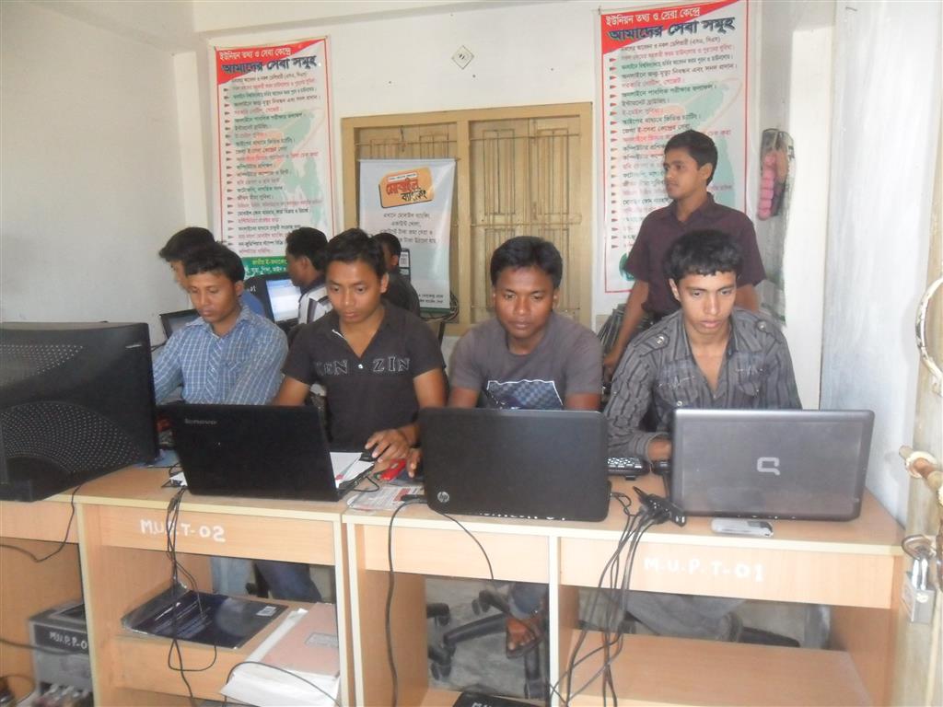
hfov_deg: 65.3
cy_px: 354
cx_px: 472
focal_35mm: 27
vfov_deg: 51.4
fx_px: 736
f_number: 3.5
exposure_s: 1/45
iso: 400
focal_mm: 4.9
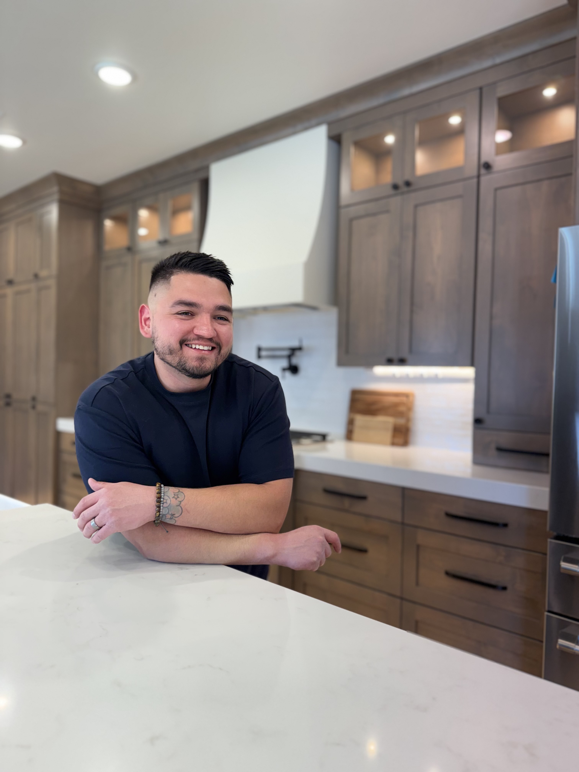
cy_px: 386
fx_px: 535
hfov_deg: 56.8
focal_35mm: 24
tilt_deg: +0.5
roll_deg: -1.6
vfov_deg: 71.6
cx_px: 290
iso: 125
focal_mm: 6.76
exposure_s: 1/166
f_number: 1.78
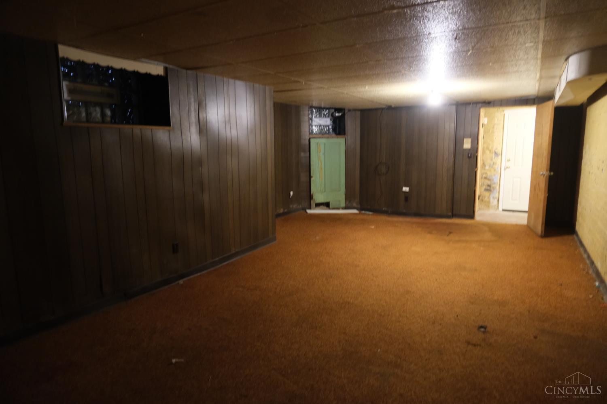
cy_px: 202
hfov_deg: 76.1
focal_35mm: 23
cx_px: 304
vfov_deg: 55.1
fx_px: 388
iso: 3200
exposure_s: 1/6.5
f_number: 3.5
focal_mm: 15
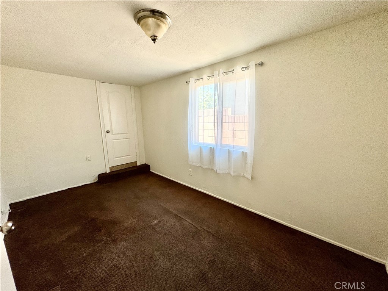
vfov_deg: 85.7
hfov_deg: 102.1
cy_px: 146
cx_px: 194
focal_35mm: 14
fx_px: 157
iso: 125
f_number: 2.2
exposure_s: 1/120
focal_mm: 2.22
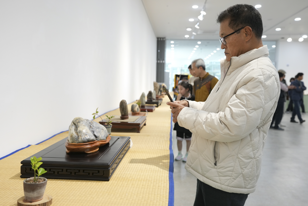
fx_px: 299
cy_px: 103
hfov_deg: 54.4
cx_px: 154
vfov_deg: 37.9
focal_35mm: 35
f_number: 4
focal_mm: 35
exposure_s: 1/160
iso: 800
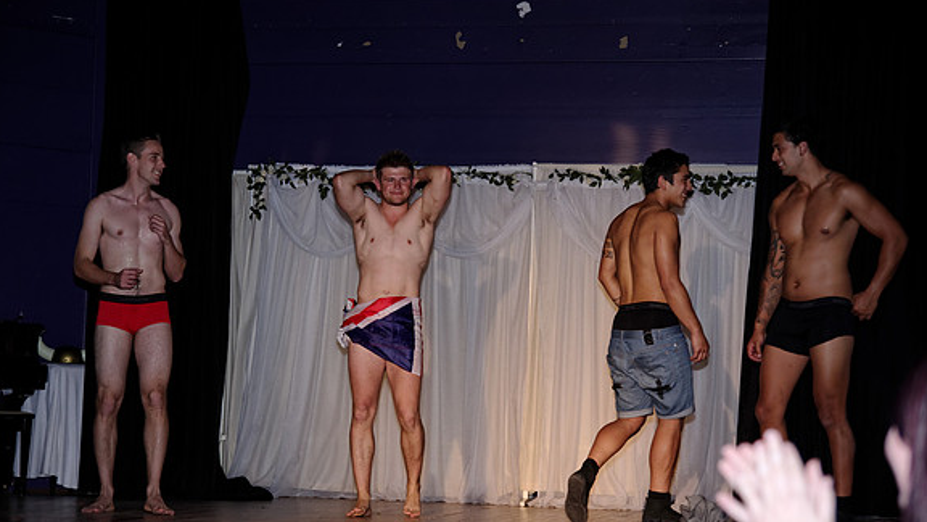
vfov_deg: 15.3
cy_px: 265
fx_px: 1942
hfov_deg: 26.8
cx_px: 462
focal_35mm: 79
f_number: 2.8
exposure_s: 1/180
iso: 400
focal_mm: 50
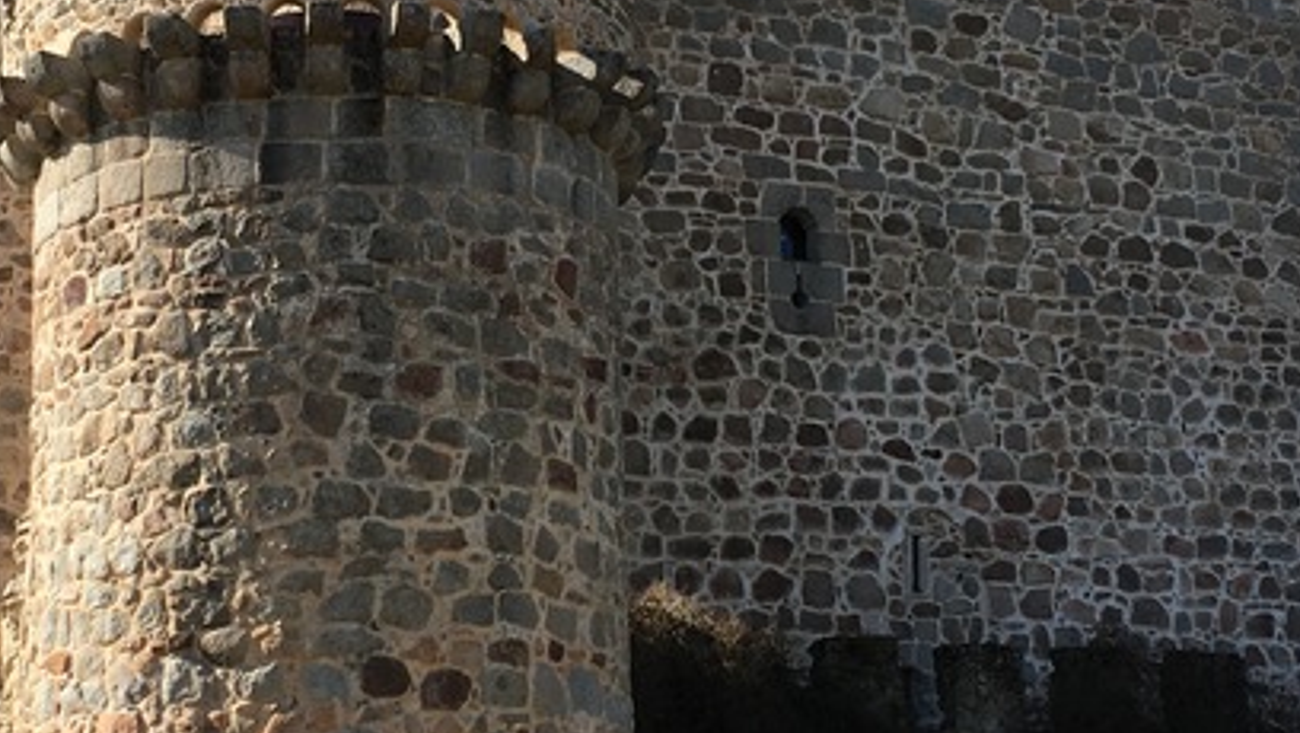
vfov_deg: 15.5
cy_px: 389
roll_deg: -0.5
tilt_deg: +14.7
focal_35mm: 78
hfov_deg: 27.1
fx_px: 2690
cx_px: 468
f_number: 2.2
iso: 25
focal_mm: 4.15
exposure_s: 1/1099
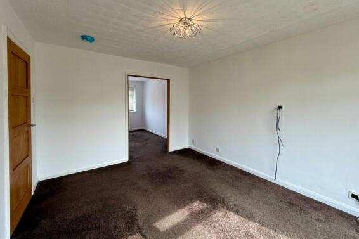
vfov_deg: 77.0
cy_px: 106
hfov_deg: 100.4
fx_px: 150
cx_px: 180
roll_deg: -1.0
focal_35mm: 15
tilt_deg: -1.0
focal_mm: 2.22
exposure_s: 1/100
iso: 50
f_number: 2.2
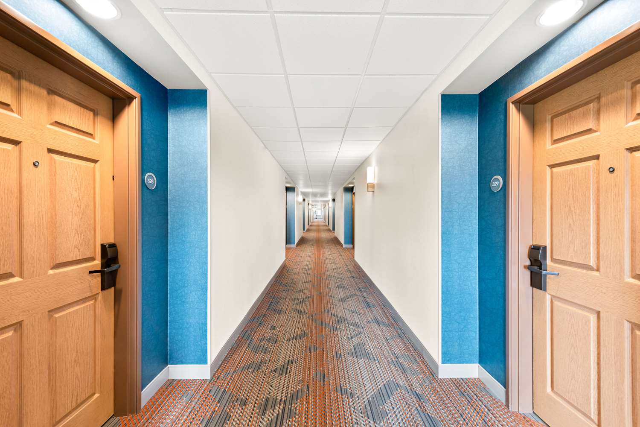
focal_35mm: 14
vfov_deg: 81.2
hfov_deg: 104.3
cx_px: 320
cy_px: 214
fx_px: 249
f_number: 9
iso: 400
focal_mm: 14
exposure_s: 2
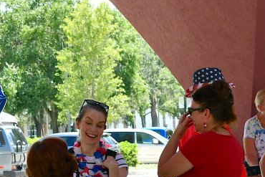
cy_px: 318
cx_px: 435
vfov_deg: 7.6
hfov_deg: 11.1
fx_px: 1289
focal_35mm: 175
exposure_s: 1/250
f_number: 8
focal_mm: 30
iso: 320
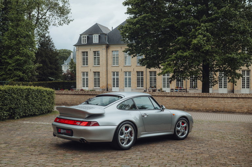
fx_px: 280
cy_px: 84
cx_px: 126
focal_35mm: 40
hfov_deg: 48.5
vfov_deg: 33.4
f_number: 7.1
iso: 200
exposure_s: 1/100
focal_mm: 40
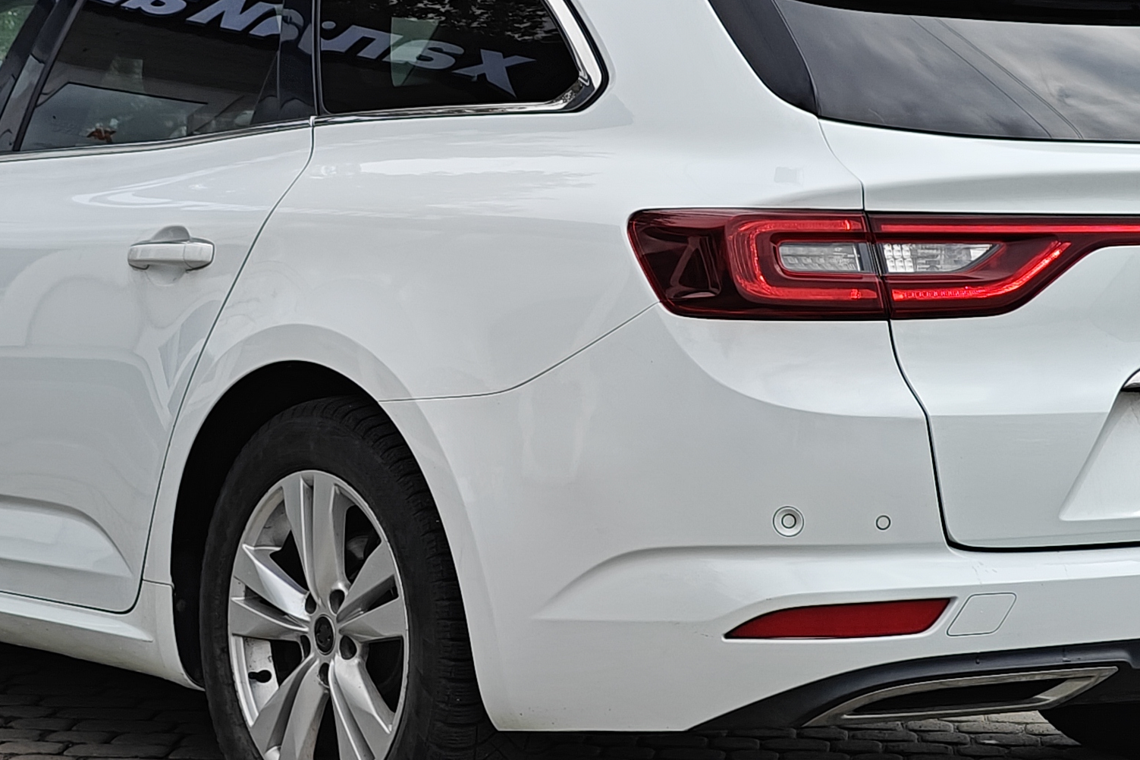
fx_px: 3230
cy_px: 224
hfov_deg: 20.0
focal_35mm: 102
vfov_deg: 13.4
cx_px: 586
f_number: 2
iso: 50
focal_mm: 7.08
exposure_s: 1/1280
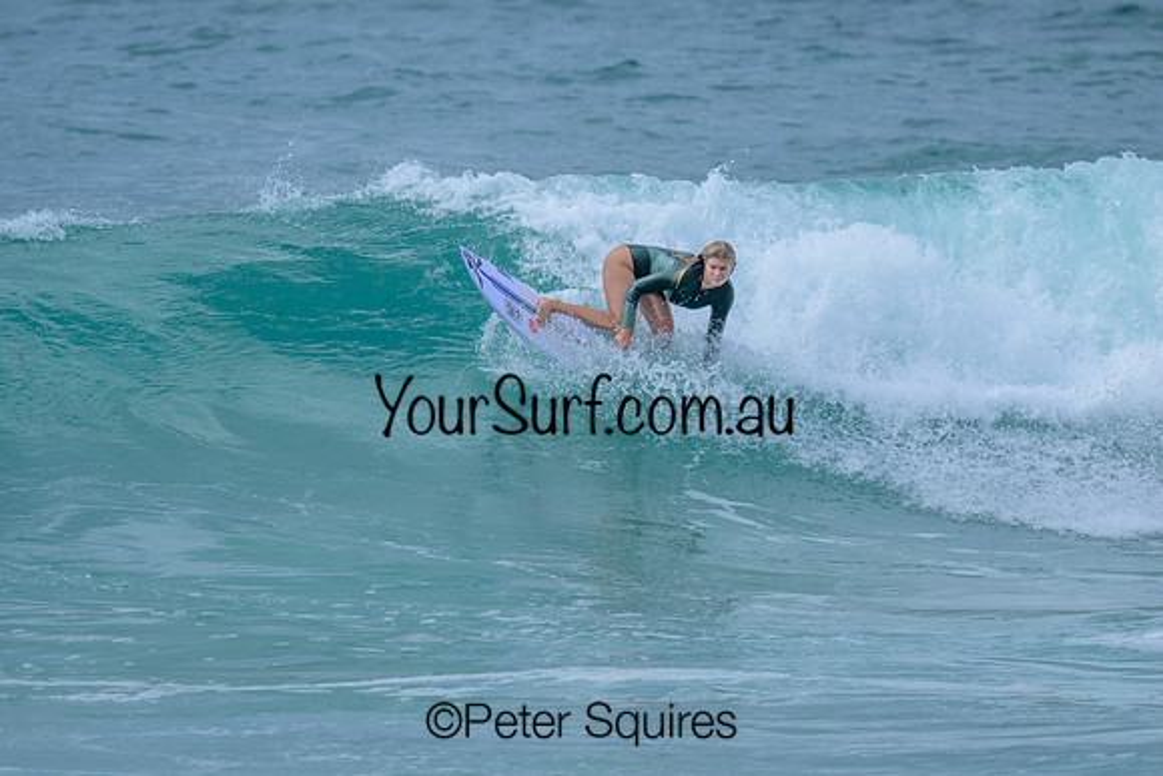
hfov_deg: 2.0
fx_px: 33934
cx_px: 586
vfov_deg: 1.3
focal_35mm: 1050
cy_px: 308
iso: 180
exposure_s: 1/2000
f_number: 6.3
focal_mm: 800
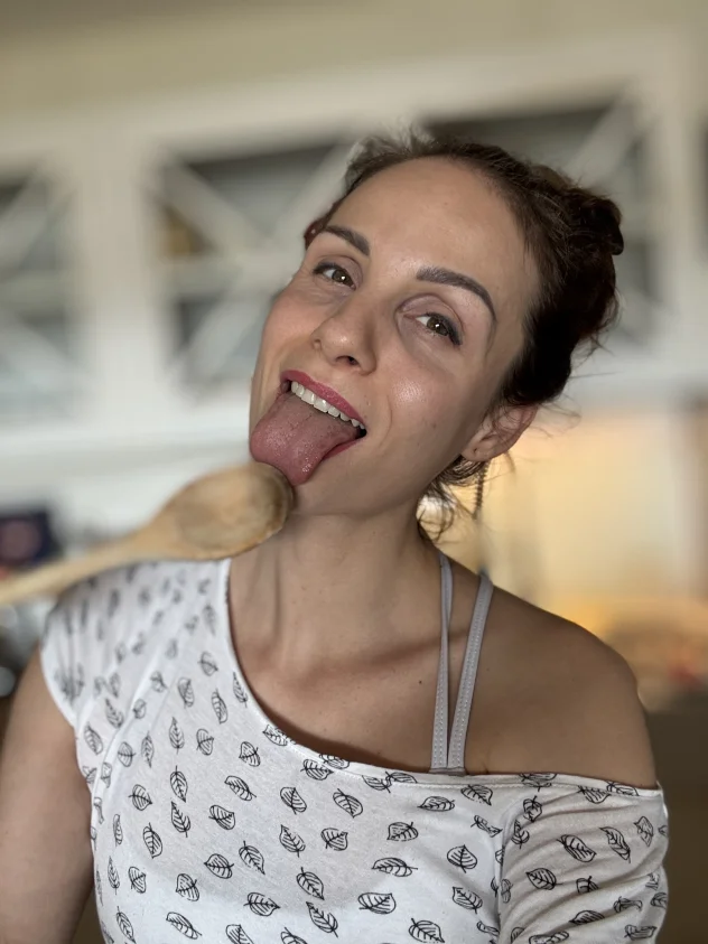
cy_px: 472
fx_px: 818
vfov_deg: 60.0
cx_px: 354
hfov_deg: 46.8
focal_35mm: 30
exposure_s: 1/60
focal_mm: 2.69
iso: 160
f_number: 1.9
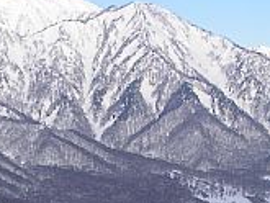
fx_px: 1147
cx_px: 110
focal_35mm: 147
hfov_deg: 13.4
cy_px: 291
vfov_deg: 9.8
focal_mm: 5.8
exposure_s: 1/648
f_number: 3.5
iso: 50
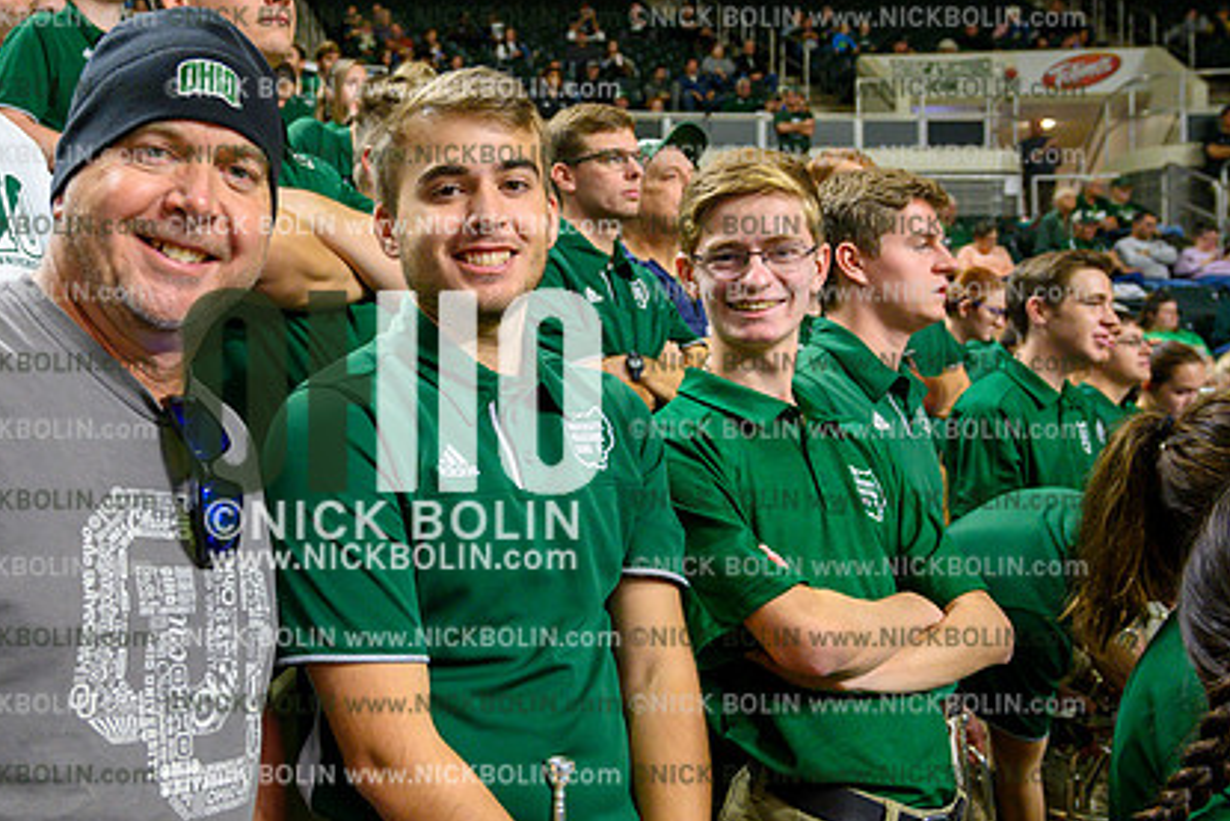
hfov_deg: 50.7
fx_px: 1265
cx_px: 391
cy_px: 431
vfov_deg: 36.0
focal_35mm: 37
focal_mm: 26.5
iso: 3200
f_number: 4.5
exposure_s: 1/200
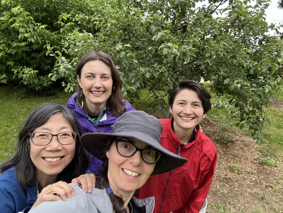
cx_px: 142
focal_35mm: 23
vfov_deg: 58.9
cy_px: 106
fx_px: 188
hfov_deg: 73.9
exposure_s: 1/121
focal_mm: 2.69
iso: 20
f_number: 1.9
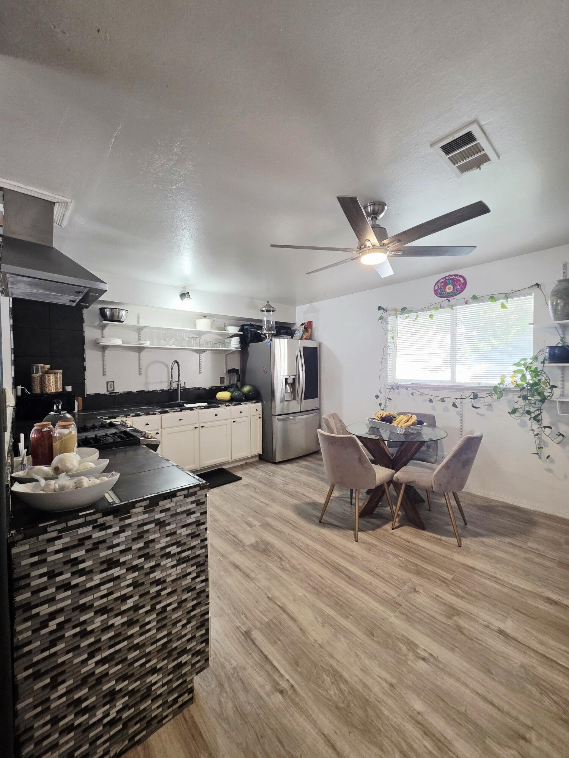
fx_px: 285
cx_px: 284
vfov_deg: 106.2
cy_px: 379
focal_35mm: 13
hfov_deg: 89.9
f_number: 1.9
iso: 200
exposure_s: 1/120
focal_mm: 2.2
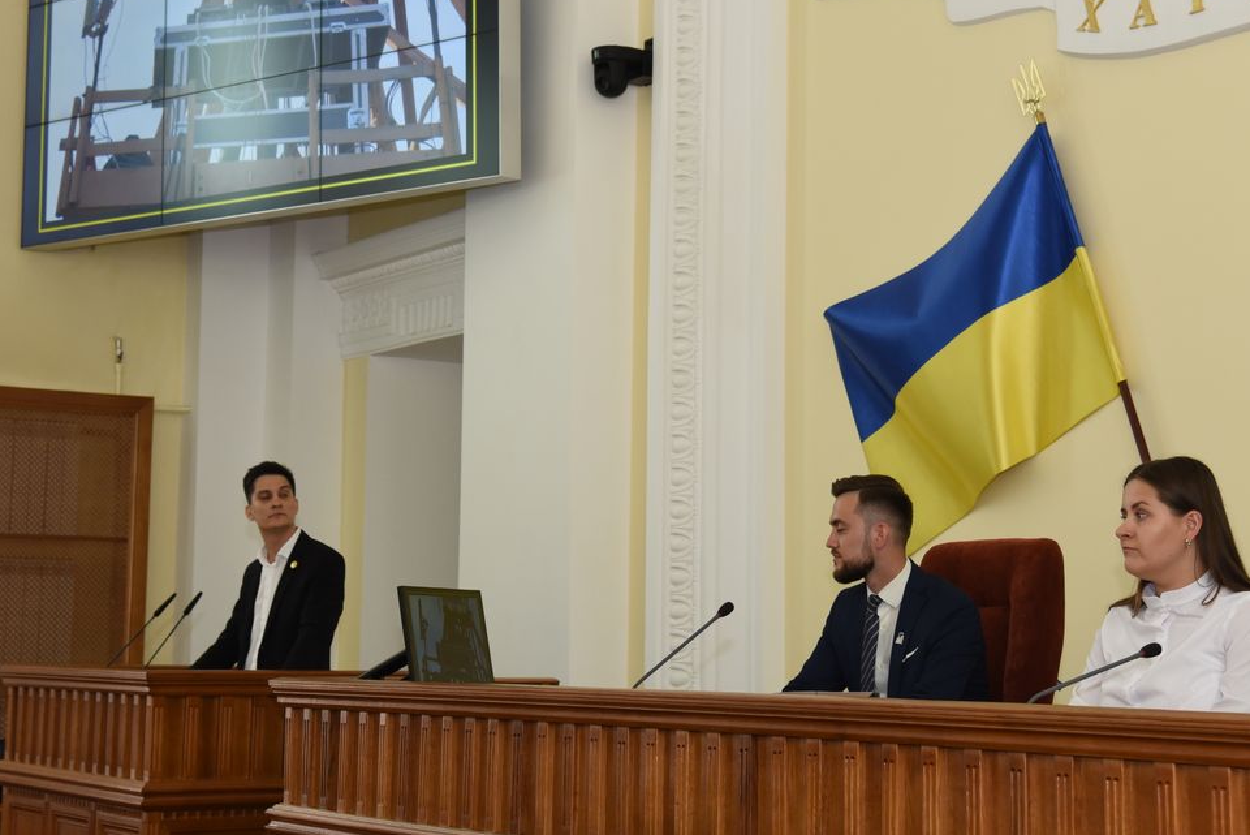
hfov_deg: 28.8
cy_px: 384
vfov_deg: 19.5
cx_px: 573
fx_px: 2432
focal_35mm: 70
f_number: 4.5
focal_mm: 48
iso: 1000
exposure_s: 1/200
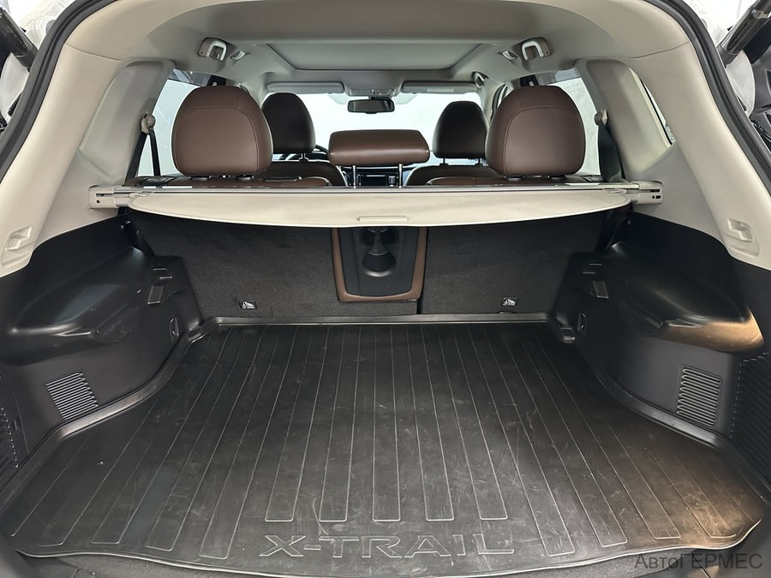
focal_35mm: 24
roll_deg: +0.7
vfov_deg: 56.8
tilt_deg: -18.1
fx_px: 535
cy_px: 289
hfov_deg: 71.6
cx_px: 386
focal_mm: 6.86
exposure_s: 1/33
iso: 800
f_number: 1.78
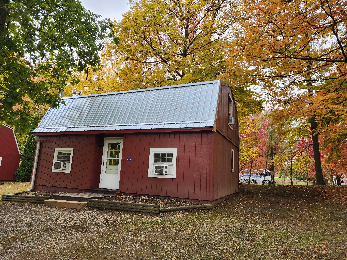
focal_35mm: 23
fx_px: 231
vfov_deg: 58.9
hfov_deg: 73.9
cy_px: 130
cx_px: 174
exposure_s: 1/180
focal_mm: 5.4
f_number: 1.8
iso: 25
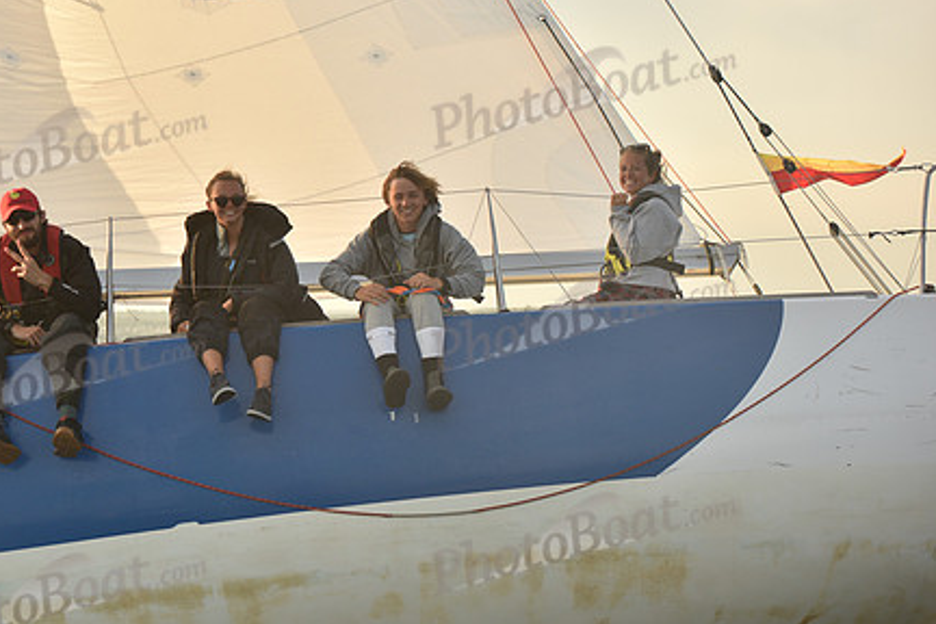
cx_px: 321
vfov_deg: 14.5
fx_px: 2444
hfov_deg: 21.6
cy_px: 235
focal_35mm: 94
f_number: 4.5
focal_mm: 70
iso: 250
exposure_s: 1/640
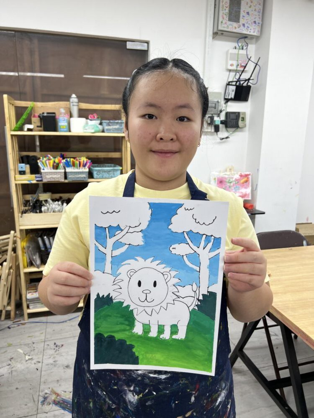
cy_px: 209
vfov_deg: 67.3
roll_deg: -0.1
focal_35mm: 26
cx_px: 157
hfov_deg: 53.1
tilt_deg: -14.1
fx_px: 314
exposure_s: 1/100
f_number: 1.5
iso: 32
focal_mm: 5.7
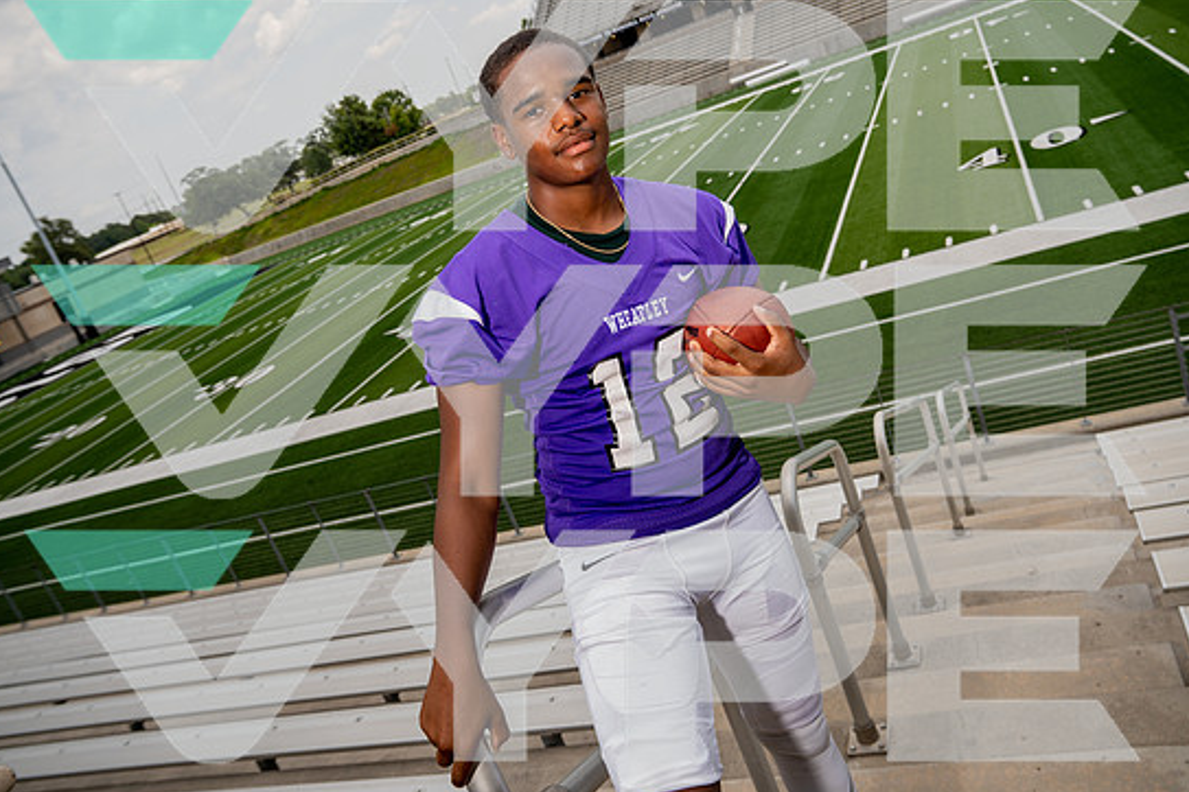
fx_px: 1024
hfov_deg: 60.3
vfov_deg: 42.3
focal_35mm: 31
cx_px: 589
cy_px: 382
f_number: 6.3
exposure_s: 1/250
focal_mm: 29
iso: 100
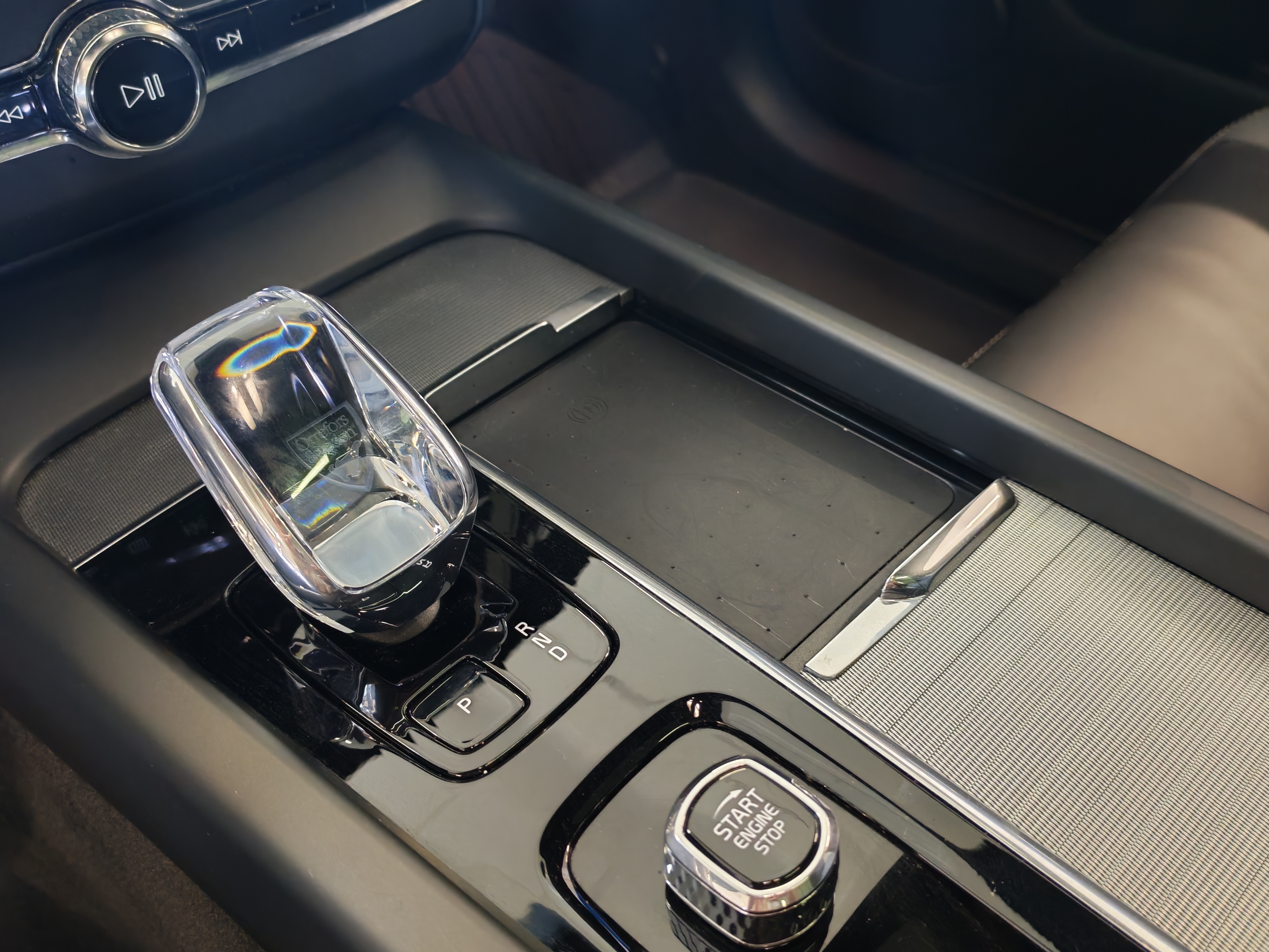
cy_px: 476
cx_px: 634
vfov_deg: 42.9
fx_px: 1210
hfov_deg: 55.4
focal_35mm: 33
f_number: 1.9
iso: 1190
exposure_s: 1/50
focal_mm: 6.12
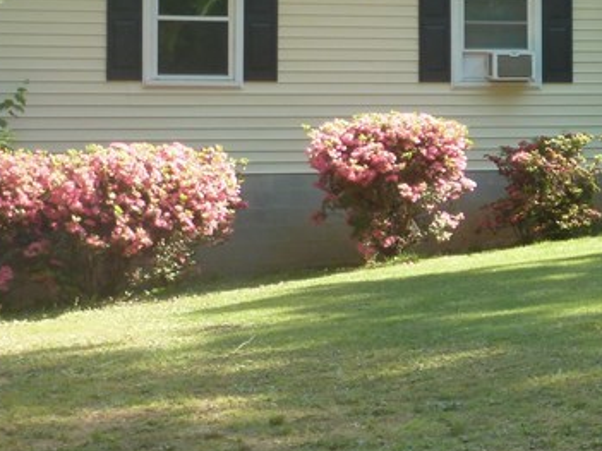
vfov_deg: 14.0
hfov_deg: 17.6
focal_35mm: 105
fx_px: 1825
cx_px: 770
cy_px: 89
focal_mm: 6.4
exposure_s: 1/100
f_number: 4
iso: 100
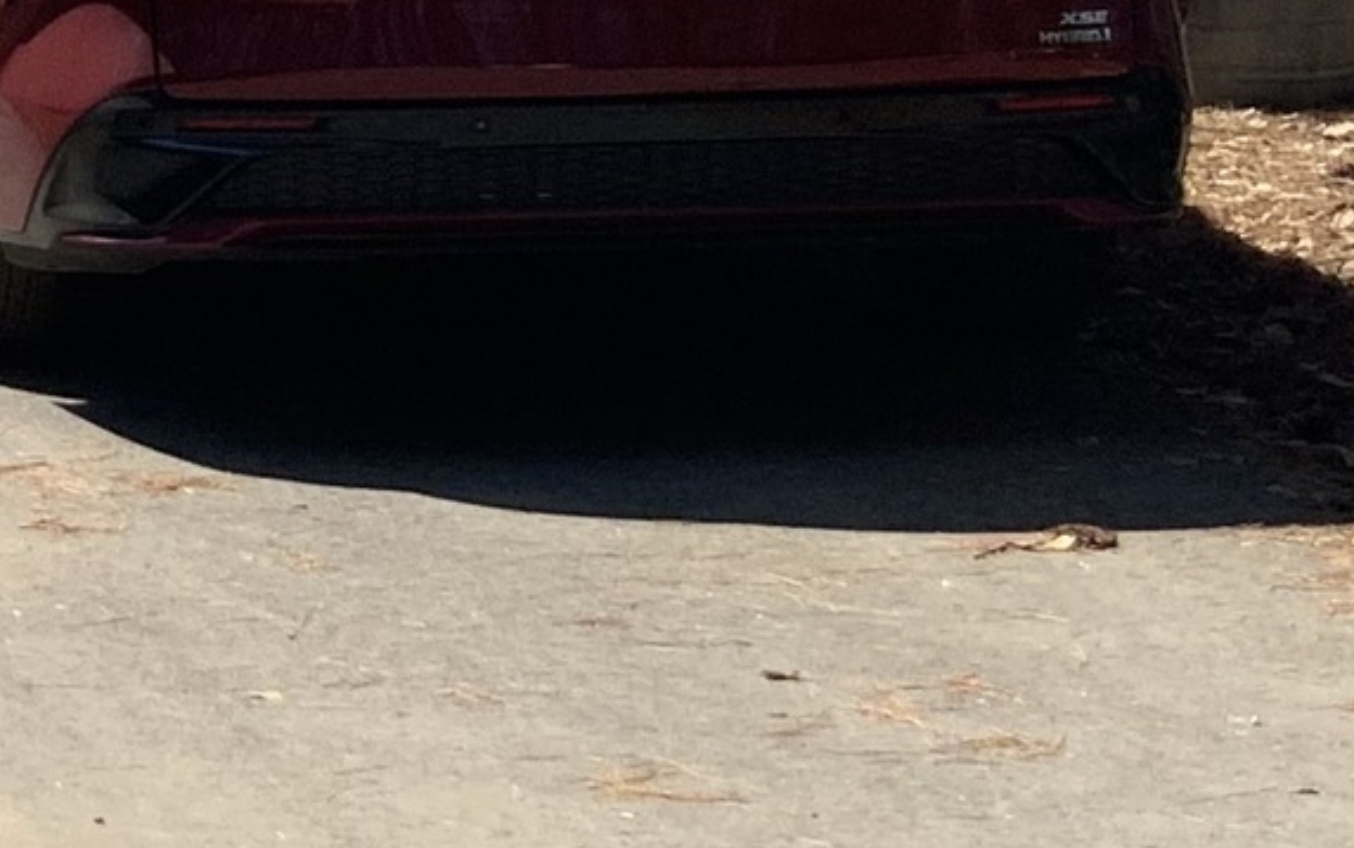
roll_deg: -1.5
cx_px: -1326
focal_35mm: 165
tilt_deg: -4.4
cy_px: 253
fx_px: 6091
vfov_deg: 8.0
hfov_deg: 11.5
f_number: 1.8
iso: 16
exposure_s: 1/1195
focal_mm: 3
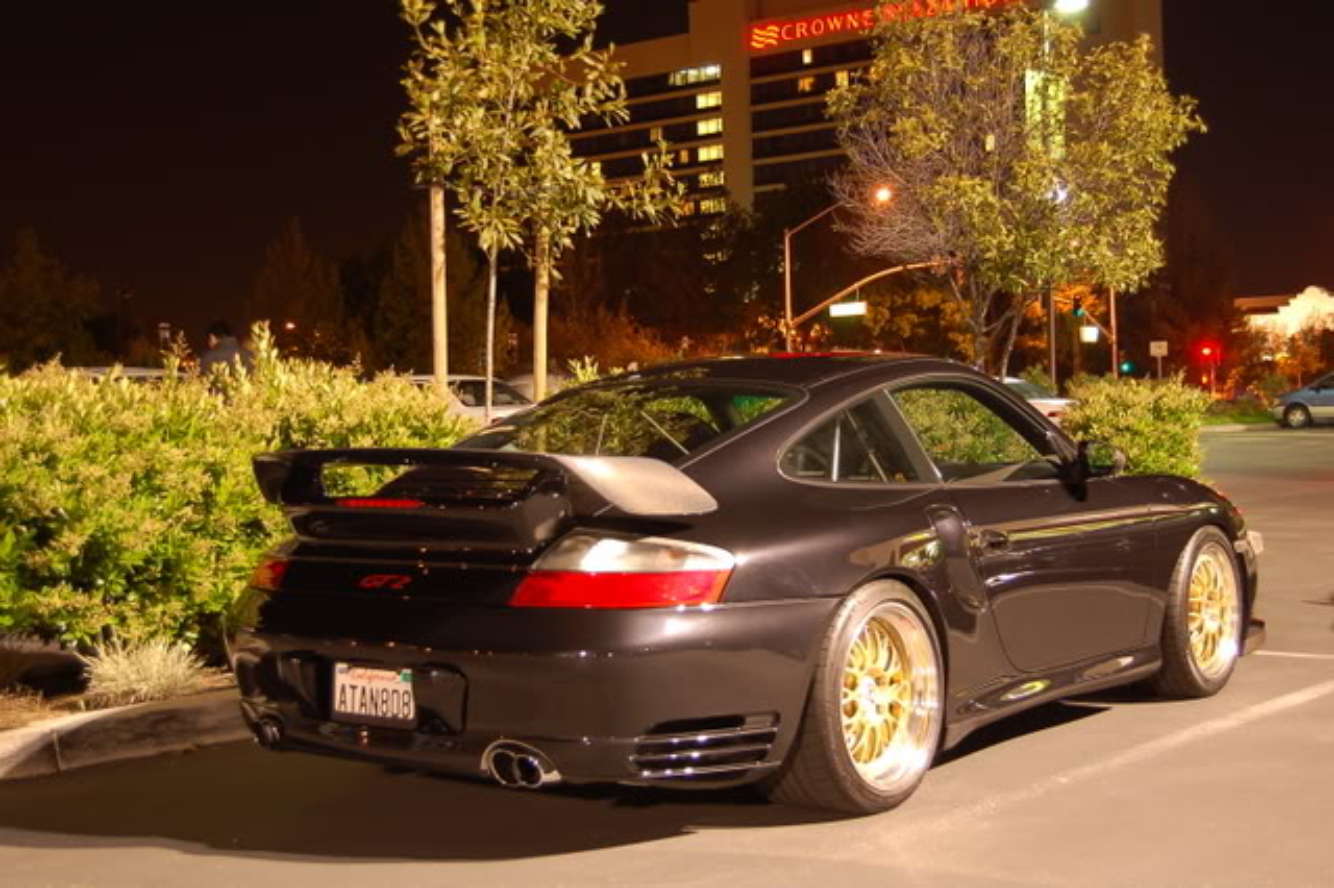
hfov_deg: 37.9
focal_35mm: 52
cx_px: 667
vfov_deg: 25.7
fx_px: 1944
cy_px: 444
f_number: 4.8
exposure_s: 2.5
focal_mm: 35
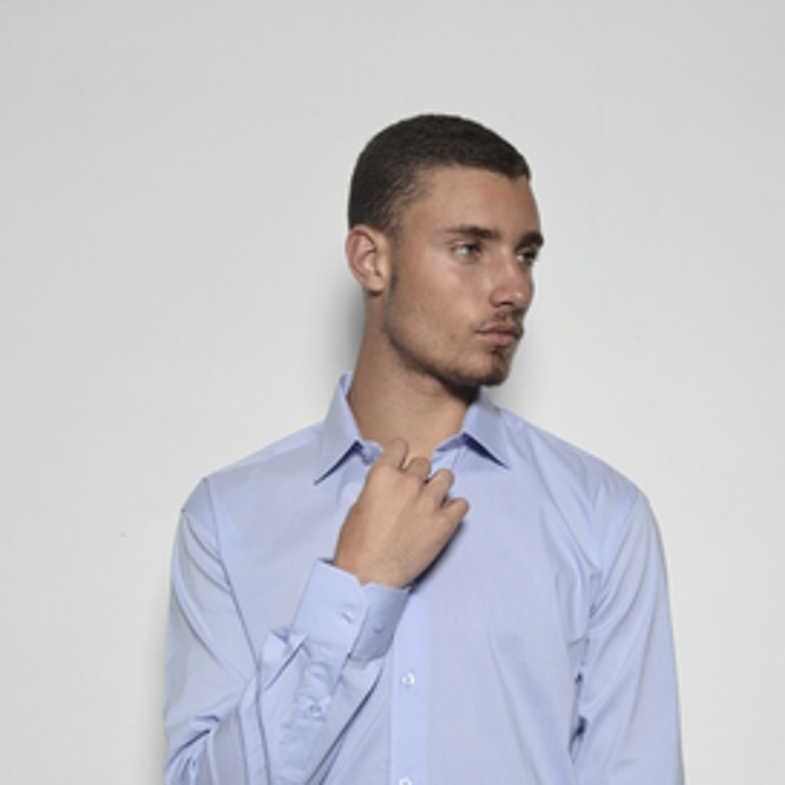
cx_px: 403
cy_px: 653
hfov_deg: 22.2
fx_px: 2001
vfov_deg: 21.8
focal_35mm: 78
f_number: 13
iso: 400
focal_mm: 50
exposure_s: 1/160
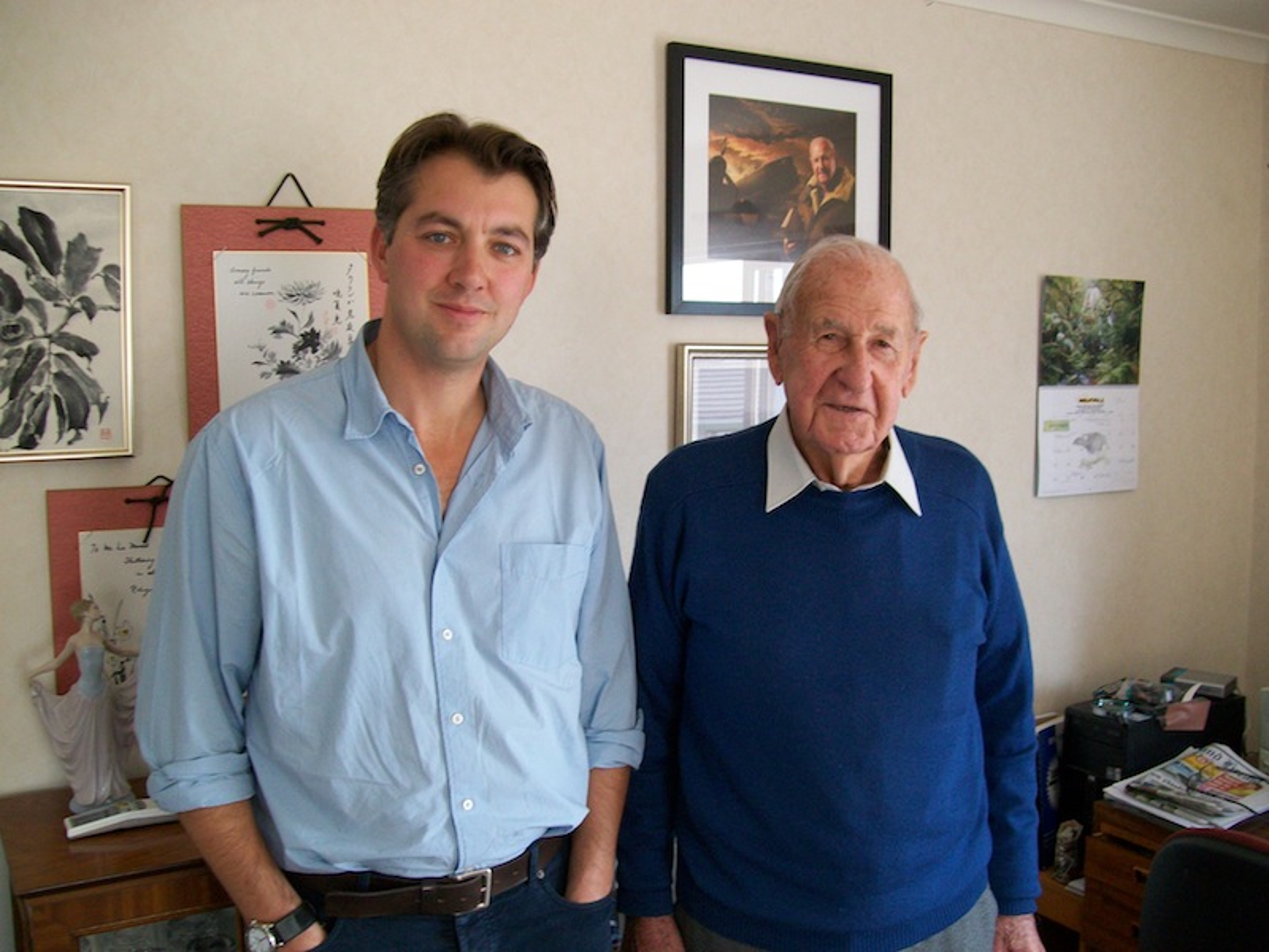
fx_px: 1246
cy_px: 476
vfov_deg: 41.8
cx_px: 634
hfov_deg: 54.0
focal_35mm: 34
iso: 100
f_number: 2.7
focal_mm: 6.1
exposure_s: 1/60
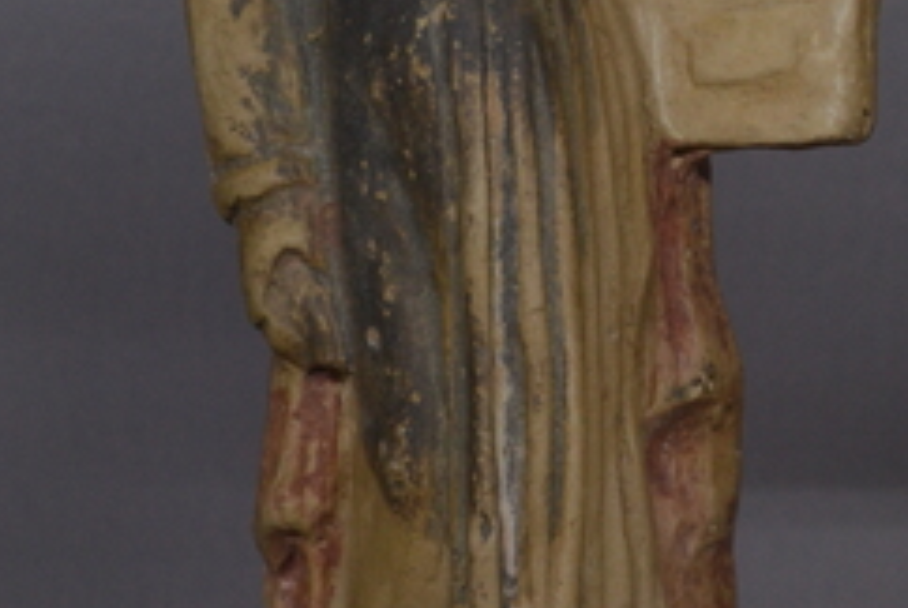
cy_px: 285
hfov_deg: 7.2
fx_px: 7247
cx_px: 533
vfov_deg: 4.8
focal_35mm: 287
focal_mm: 70
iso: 1000
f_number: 5.3
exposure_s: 1/80
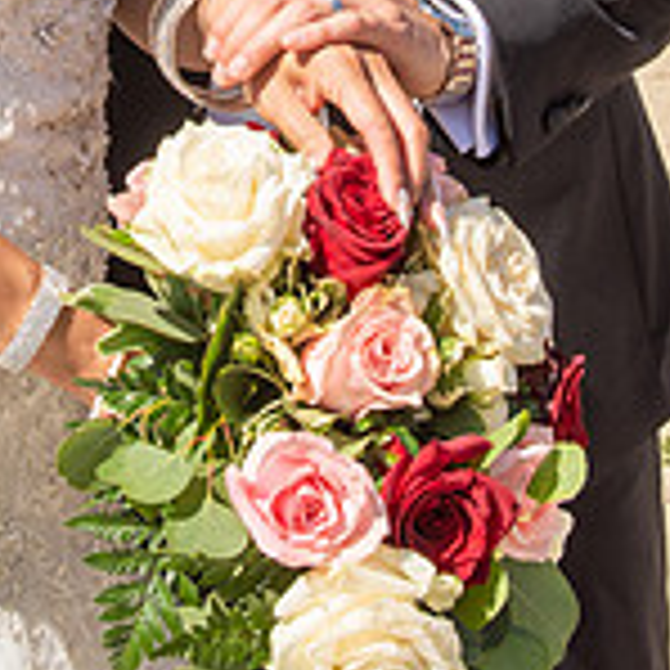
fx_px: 2869
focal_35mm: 131
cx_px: 59
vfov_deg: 12.7
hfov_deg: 13.2
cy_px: -319
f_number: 11
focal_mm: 34
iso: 200
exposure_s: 1/500
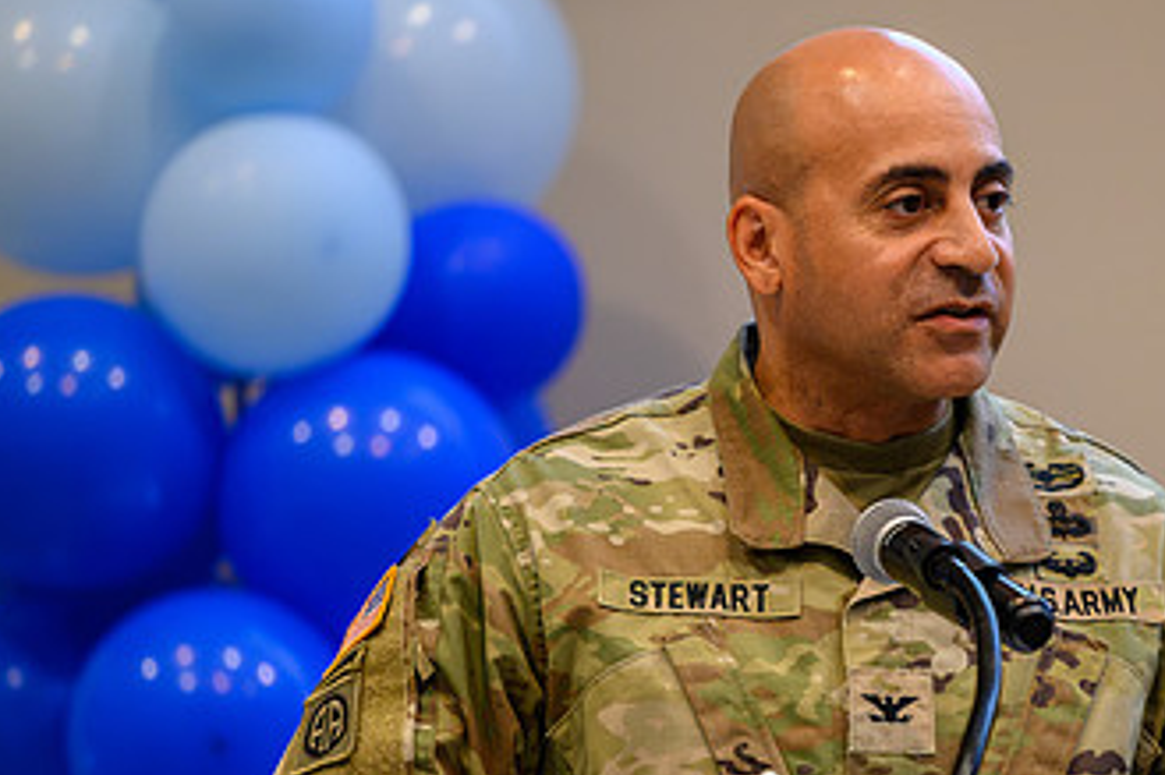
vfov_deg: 3.9
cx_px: 868
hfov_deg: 5.8
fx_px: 11417
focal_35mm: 353
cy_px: 467
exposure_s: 1/160
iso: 1250
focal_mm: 200
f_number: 2.8
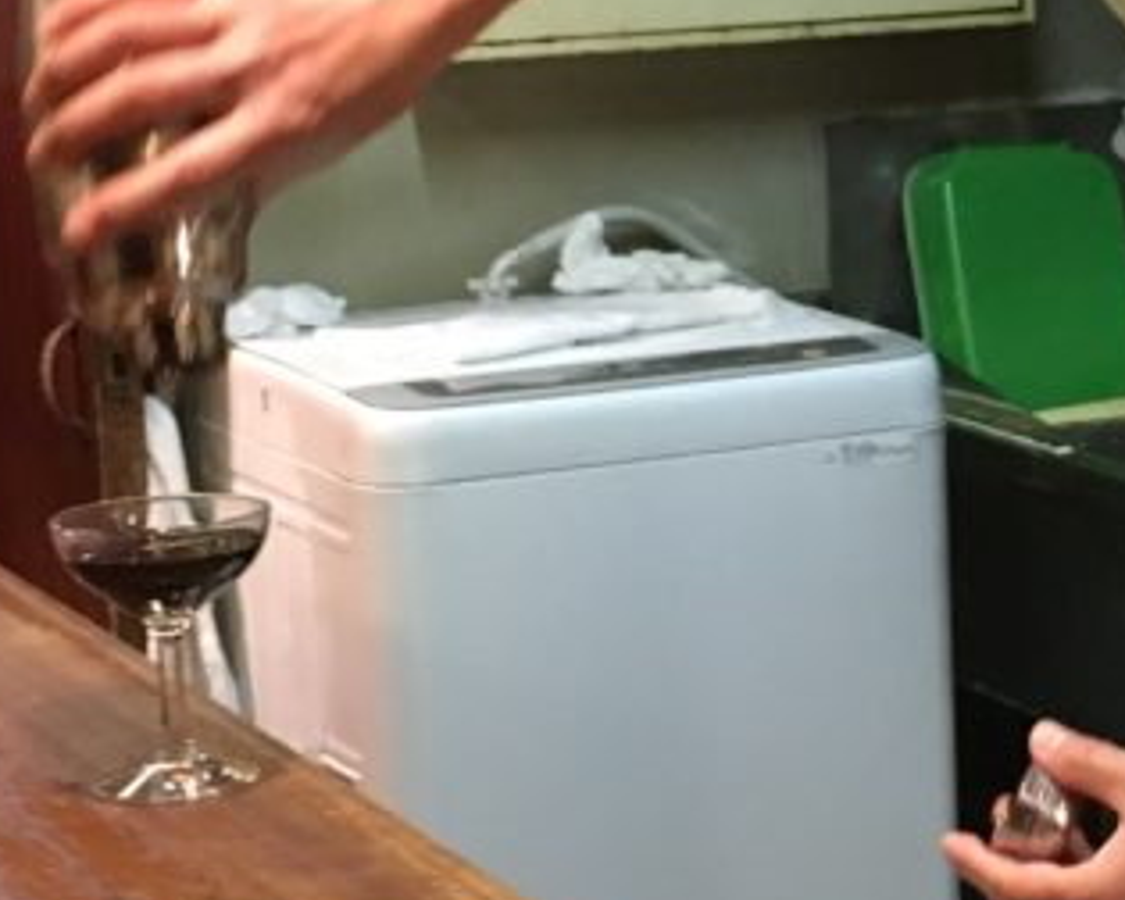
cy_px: 275
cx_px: 1175
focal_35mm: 108
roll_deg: +2.3
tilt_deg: -7.5
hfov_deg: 17.3
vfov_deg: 14.2
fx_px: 3596
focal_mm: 4.15
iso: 200
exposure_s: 1/15
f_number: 2.2
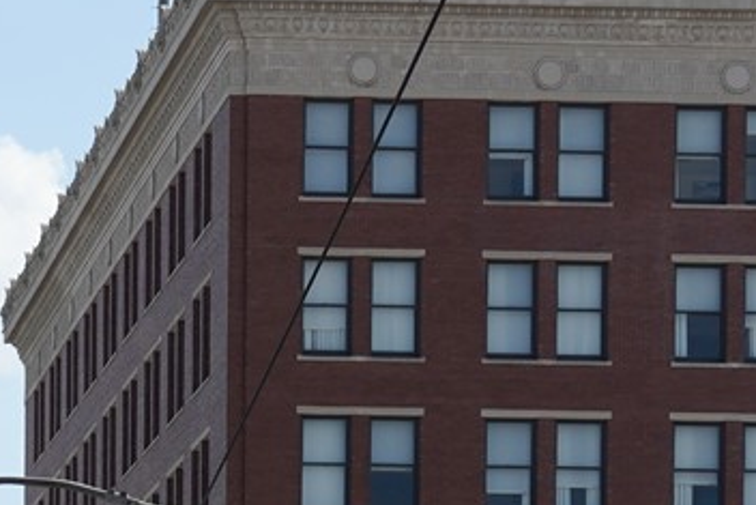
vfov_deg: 5.4
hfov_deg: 8.1
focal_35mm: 250
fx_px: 5252
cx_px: -299
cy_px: 1064
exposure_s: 1/100
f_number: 11
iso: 160
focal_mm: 44
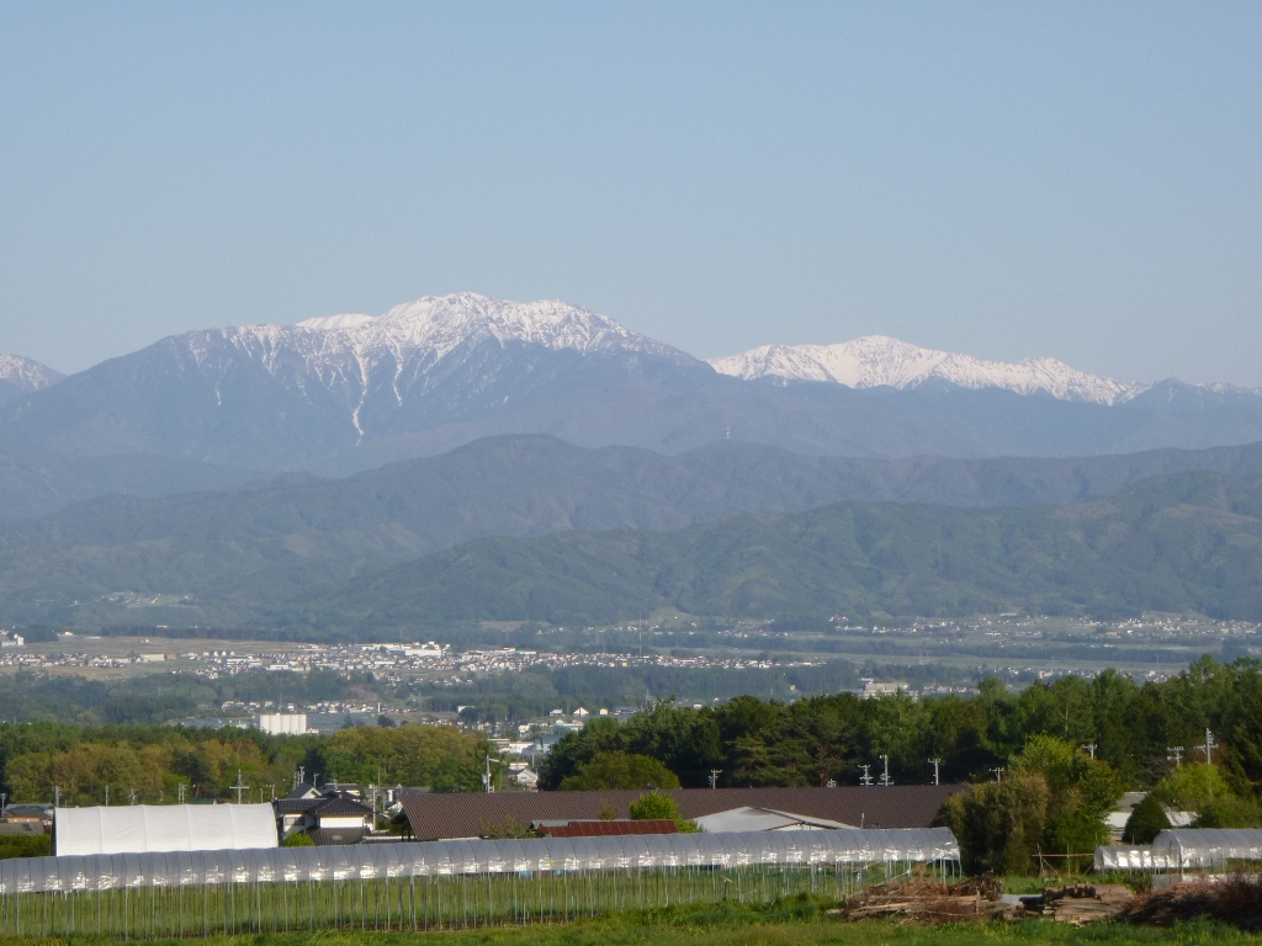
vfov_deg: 15.9
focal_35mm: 93
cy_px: 473
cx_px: 631
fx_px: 3391
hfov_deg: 21.1
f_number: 5.7
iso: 100
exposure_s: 1/320
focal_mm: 16.7
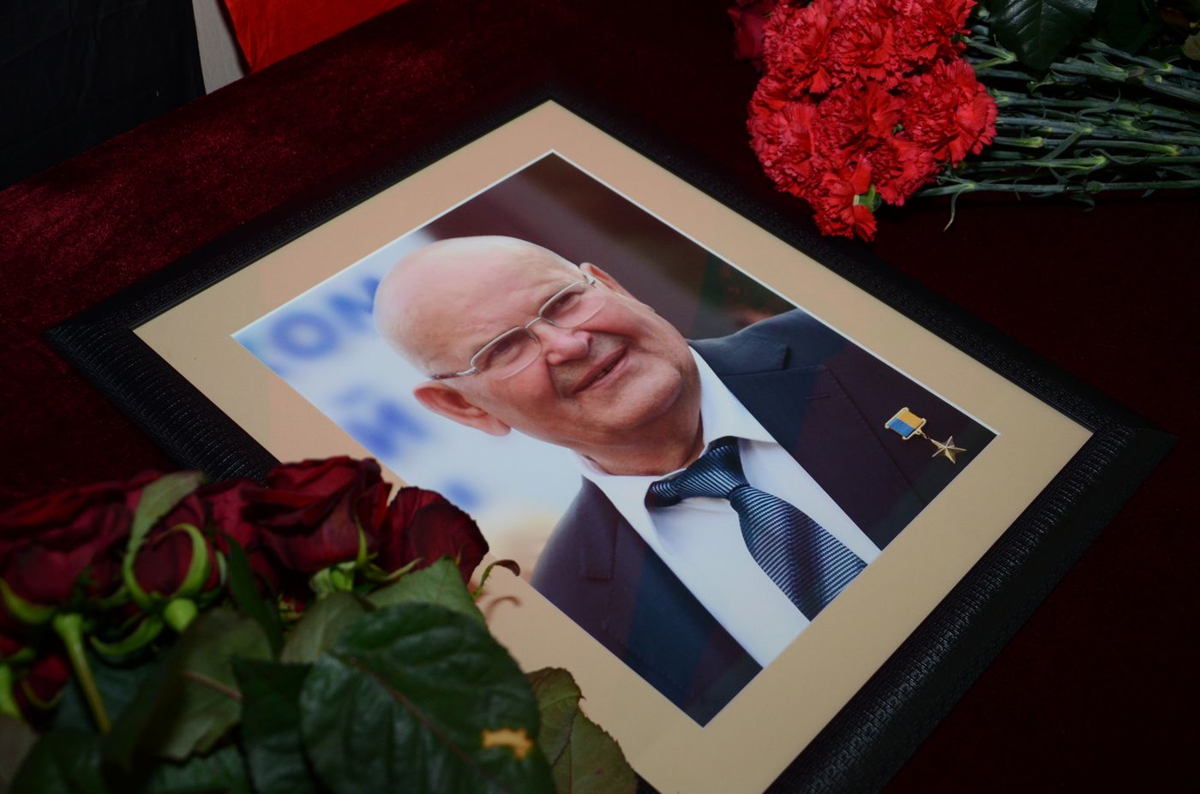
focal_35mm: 39
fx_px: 1297
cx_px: 600
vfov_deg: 34.1
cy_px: 397
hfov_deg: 49.6
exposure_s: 1/250
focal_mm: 26
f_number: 4
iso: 800
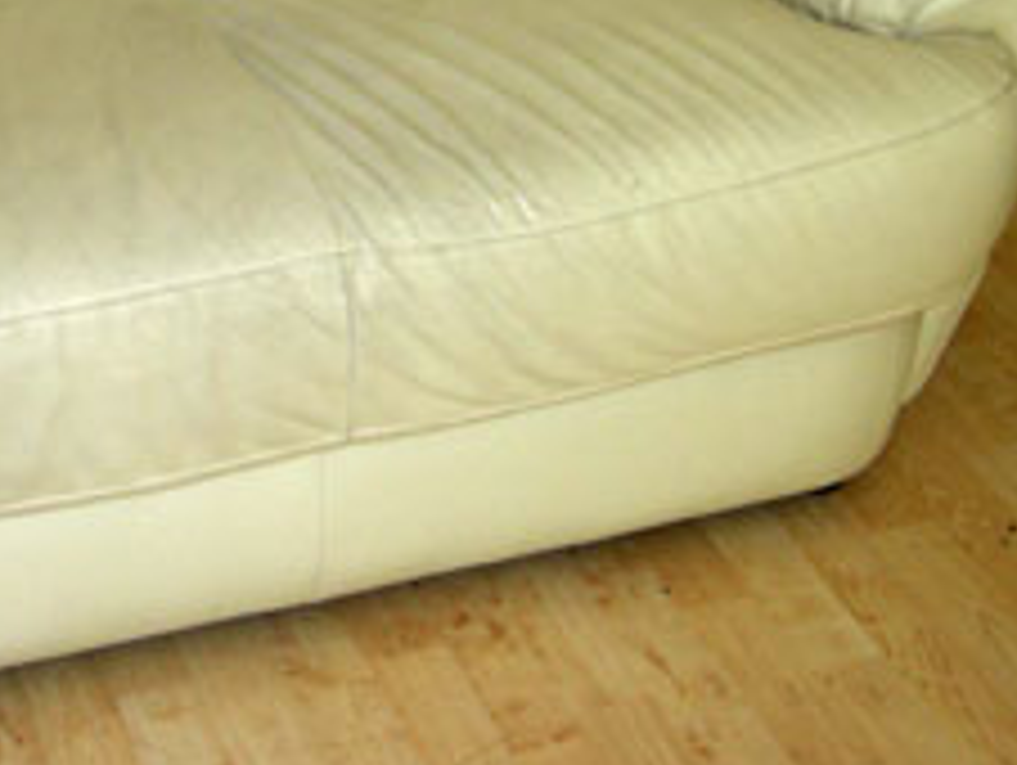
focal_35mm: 84
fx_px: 2470
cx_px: 140
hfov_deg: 22.8
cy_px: 2
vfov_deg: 17.2
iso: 200
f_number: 2.8
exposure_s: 1/60
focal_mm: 7.9
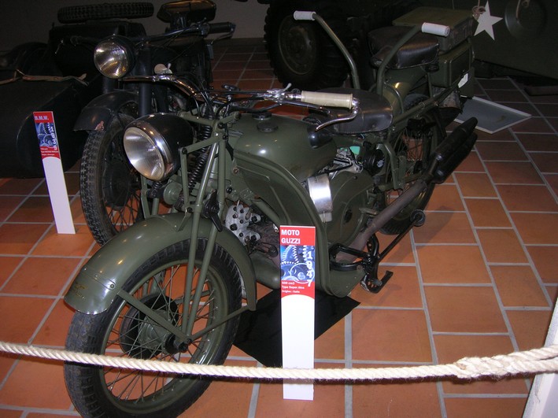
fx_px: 548
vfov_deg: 41.8
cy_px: 209
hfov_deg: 54.0
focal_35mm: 34
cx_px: 279
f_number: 2.9
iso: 100
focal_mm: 5.7
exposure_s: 1/60.1
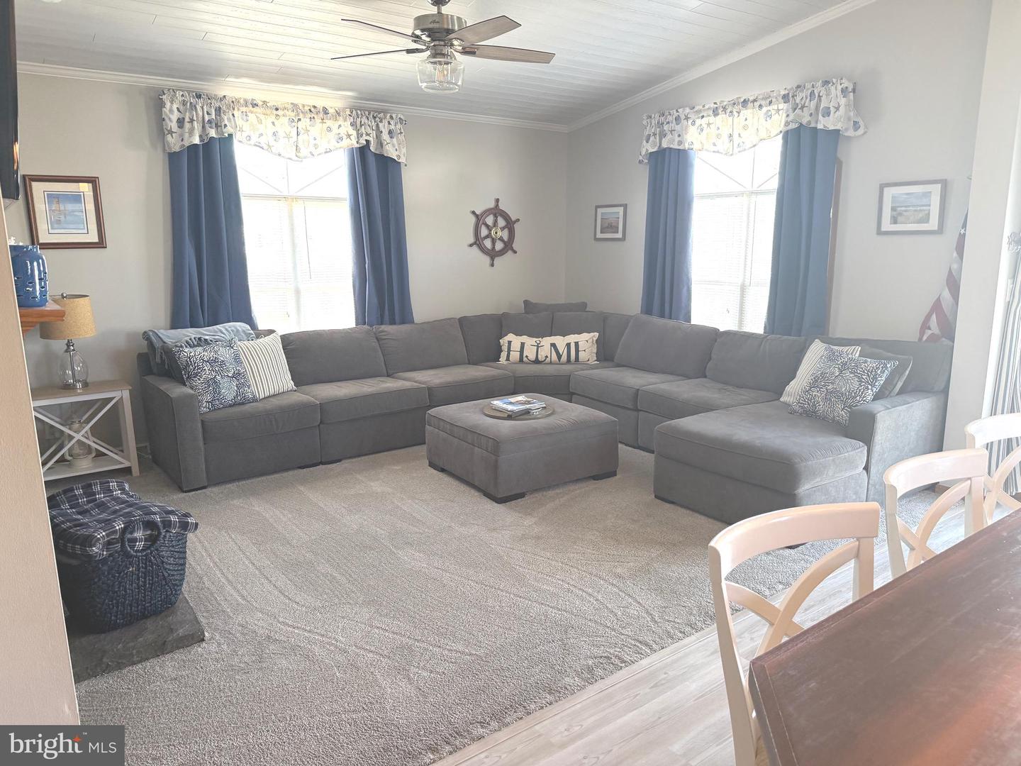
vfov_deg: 56.8
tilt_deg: -11.2
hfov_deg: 71.6
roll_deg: +0.4
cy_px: 383
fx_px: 708
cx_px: 510
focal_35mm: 24
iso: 200
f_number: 1.78
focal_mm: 6.76
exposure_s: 1/121
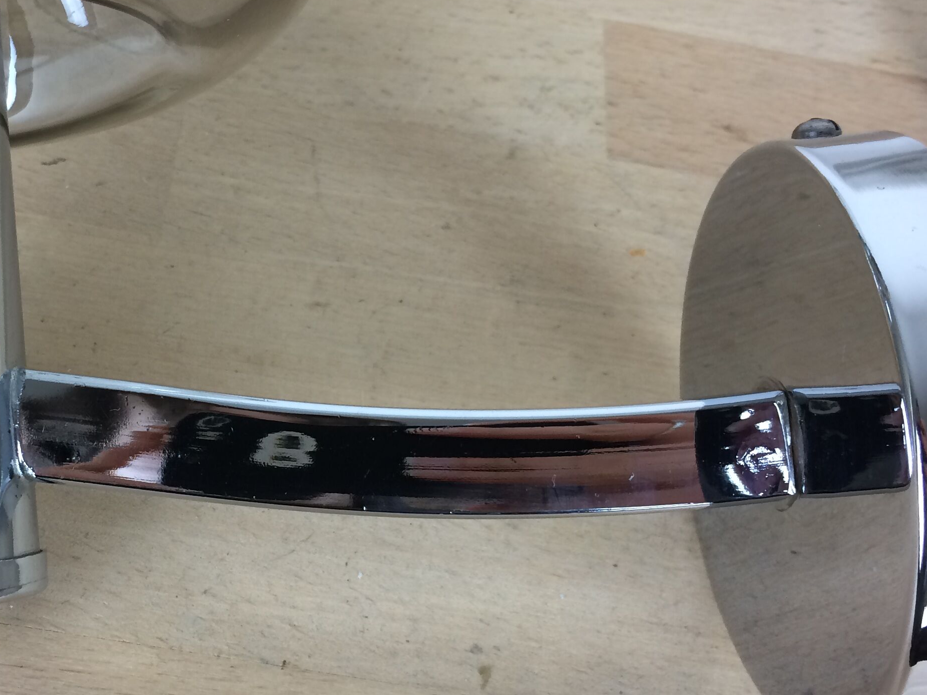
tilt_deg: -56.0
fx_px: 1366
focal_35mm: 51
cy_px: 388
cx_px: 257
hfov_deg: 36.8
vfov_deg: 28.5
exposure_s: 1/33
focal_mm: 4.15
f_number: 2.2
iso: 50
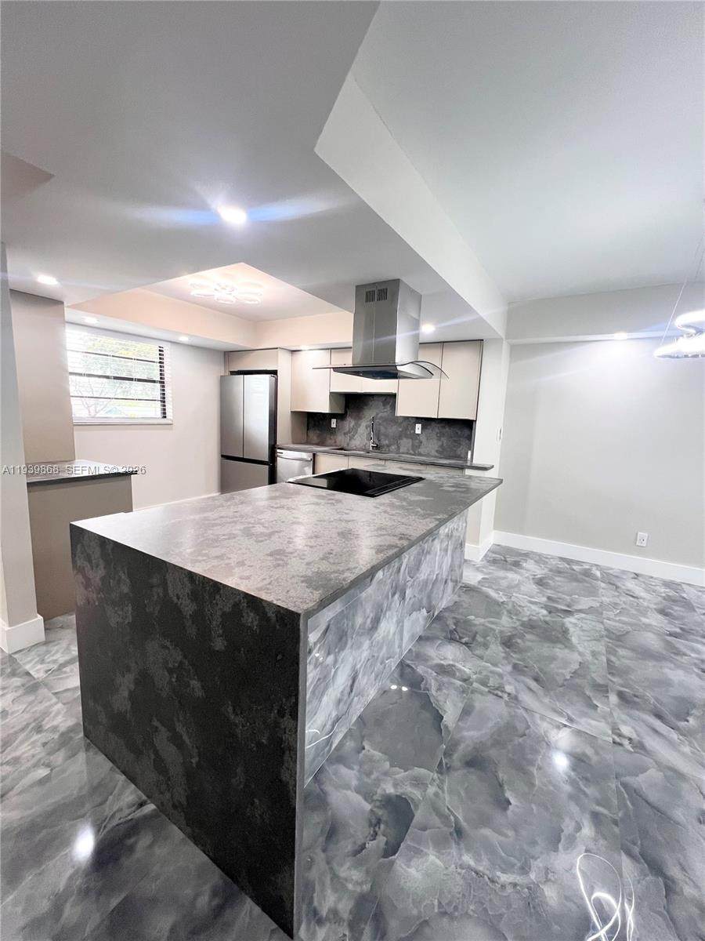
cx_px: 352
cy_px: 470
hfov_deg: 89.9
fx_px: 353
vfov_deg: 106.2
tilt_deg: -9.3
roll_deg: -1.6
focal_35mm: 13
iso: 160
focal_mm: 1.57
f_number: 1.8
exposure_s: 1/120
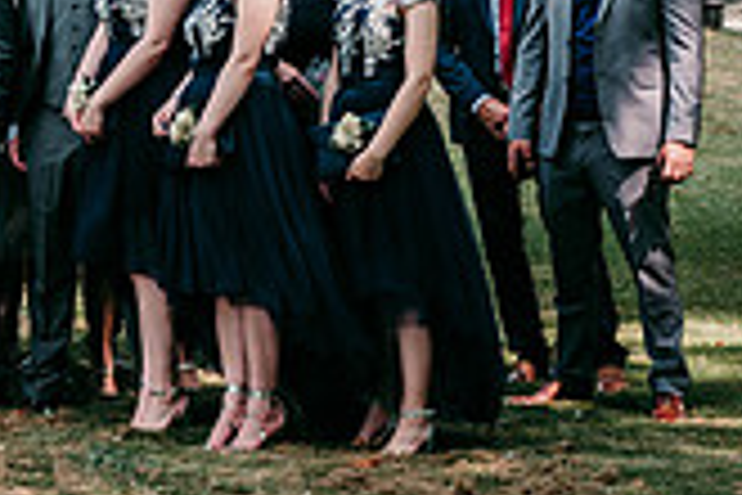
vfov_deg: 6.7
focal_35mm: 204
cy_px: -110
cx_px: -328
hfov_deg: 9.8
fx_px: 4204
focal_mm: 58
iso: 100
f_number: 4.5
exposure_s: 1/320
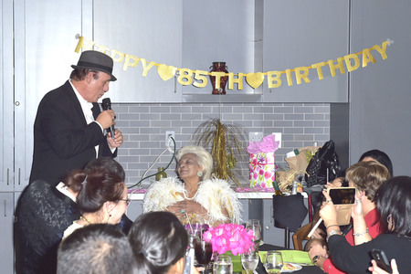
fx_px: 799
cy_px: 137
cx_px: 206
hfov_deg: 28.8
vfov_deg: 19.5
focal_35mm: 70
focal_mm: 70
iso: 400
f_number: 6.3
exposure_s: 1/250
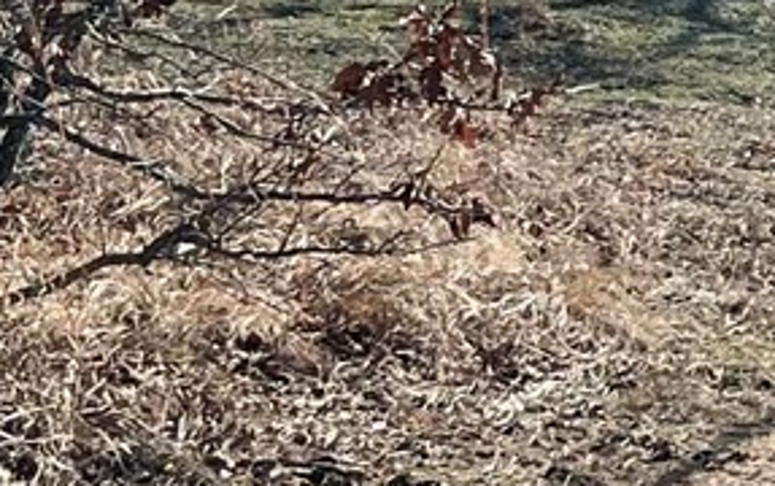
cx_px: 1277
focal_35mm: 177
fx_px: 3742
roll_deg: -2.5
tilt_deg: -6.7
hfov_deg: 11.2
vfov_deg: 7.4
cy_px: 154
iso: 32
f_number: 1.6
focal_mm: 5.1
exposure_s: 1/2786
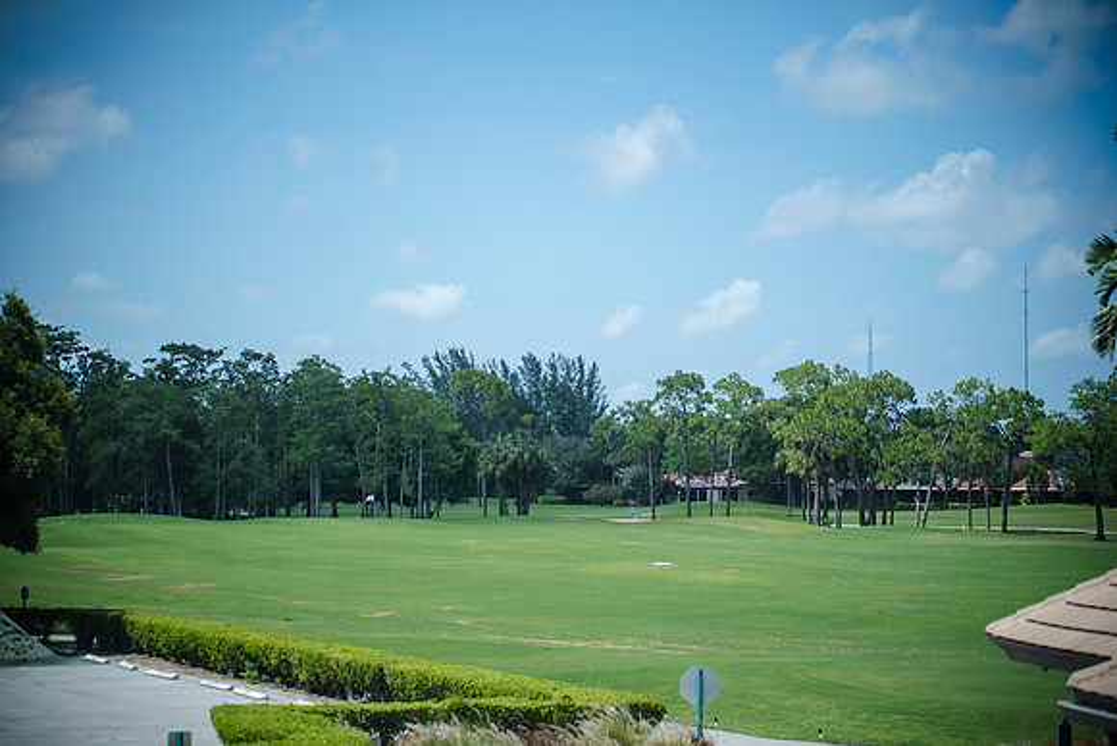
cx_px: 558
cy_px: 373
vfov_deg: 16.1
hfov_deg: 23.9
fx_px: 2638
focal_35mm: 85
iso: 100
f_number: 2
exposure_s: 1/4000
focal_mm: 85
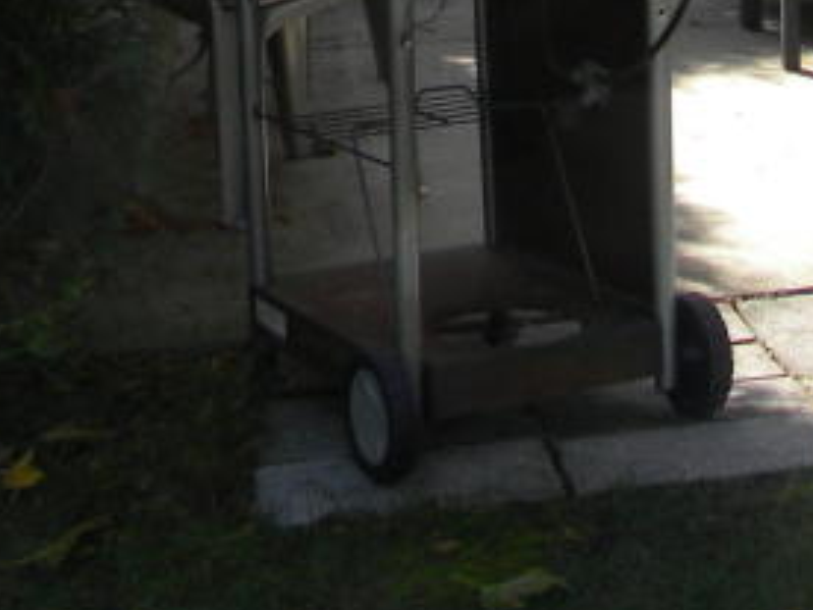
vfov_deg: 13.1
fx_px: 2443
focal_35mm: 104
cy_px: -407
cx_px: 1037
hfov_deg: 17.8
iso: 80
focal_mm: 5
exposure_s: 1/321
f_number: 3.5
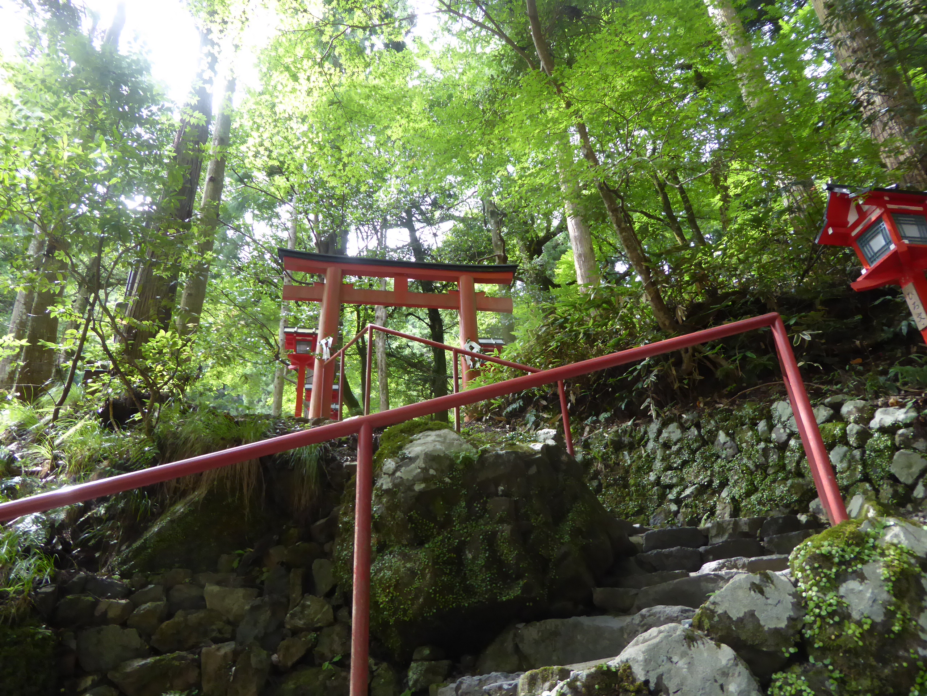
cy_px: 348
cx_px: 464
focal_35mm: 25
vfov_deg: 54.9
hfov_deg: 69.4
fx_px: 669
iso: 320
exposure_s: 1/125
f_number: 3.3
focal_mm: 4.3
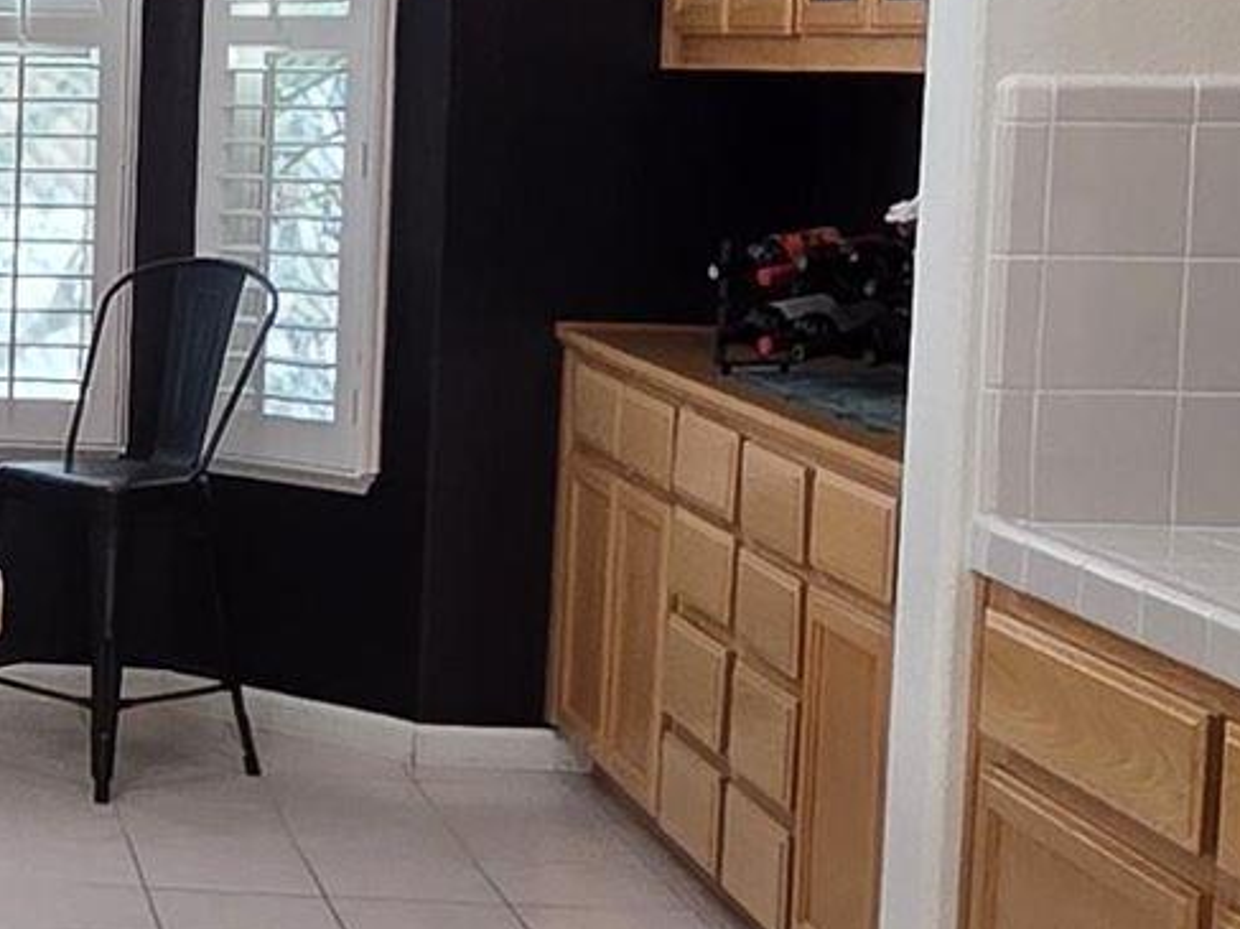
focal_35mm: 82
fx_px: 2937
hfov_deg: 20.6
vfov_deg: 18.0
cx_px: -575
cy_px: 369
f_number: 1.9
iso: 250
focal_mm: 2.2
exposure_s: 1/120
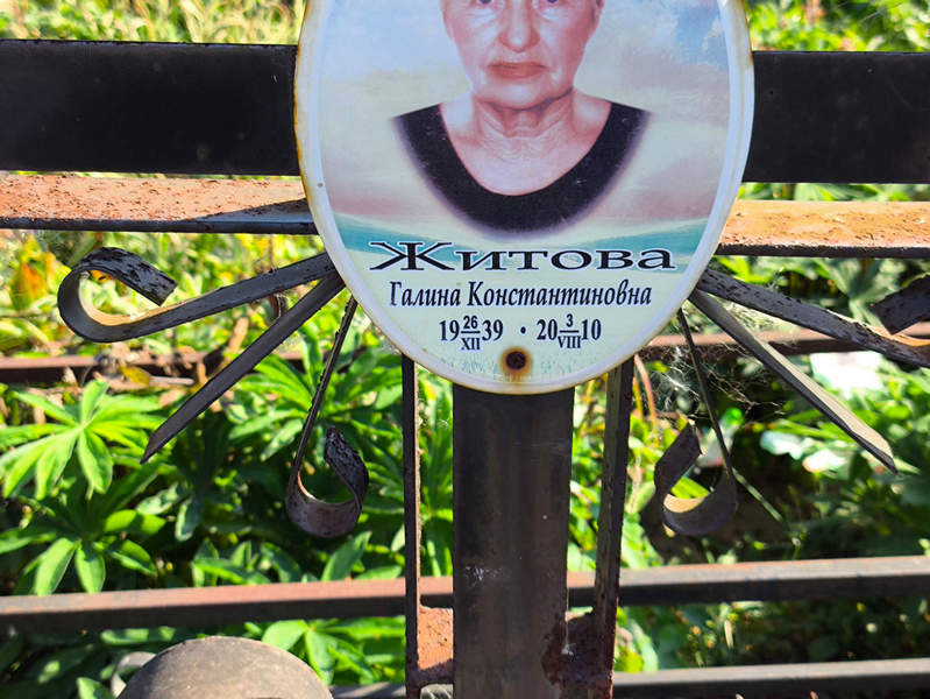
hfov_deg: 38.2
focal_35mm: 50
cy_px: 350
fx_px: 1344
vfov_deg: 29.1
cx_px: 465
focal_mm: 4.71
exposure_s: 1/334
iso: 50
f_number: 1.7
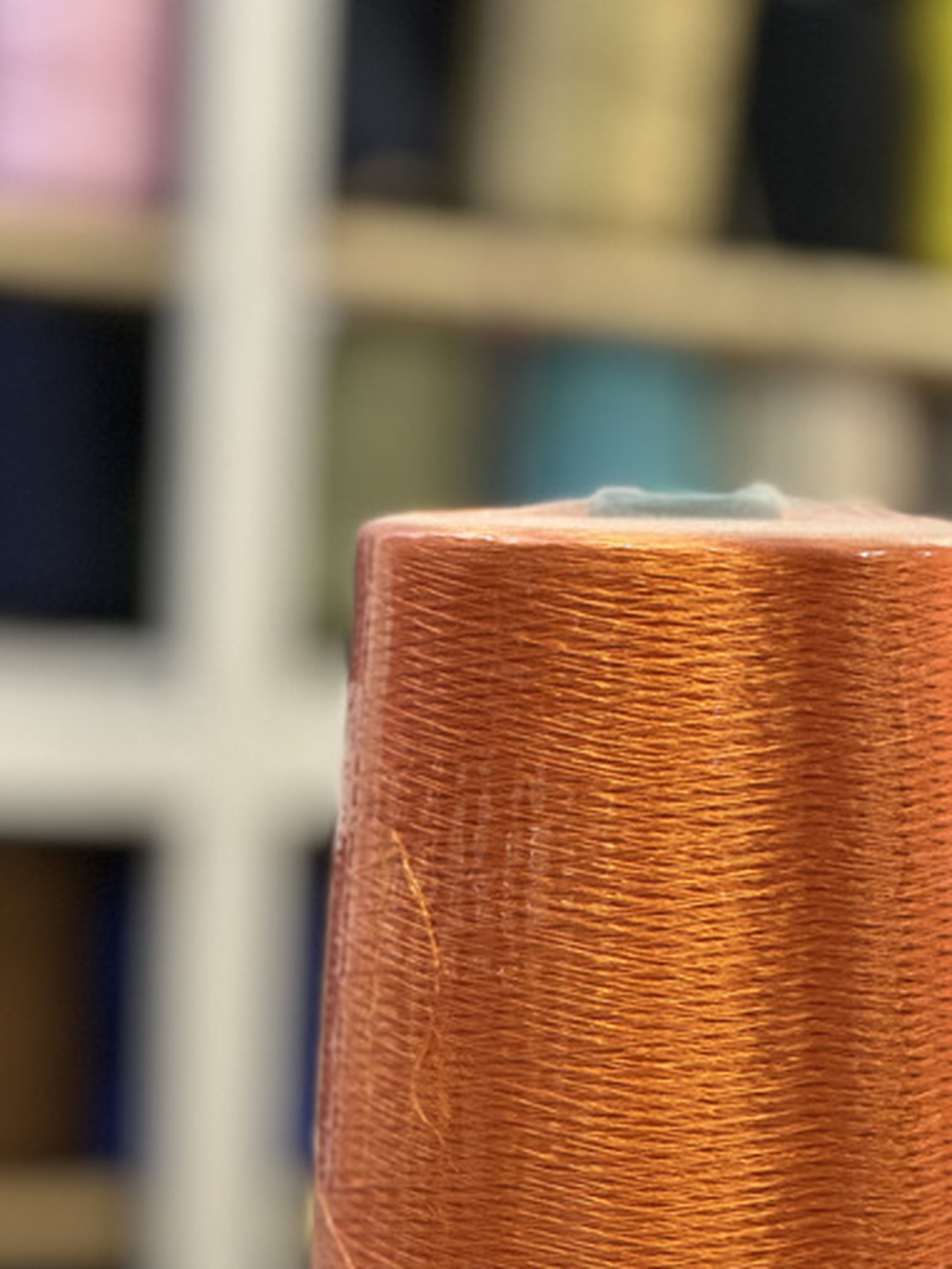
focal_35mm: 121
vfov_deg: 16.2
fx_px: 4435
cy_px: 883
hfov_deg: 12.2
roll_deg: -2.7
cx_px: 663
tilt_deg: +0.1
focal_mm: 9
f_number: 2.8
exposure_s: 1/33
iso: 200
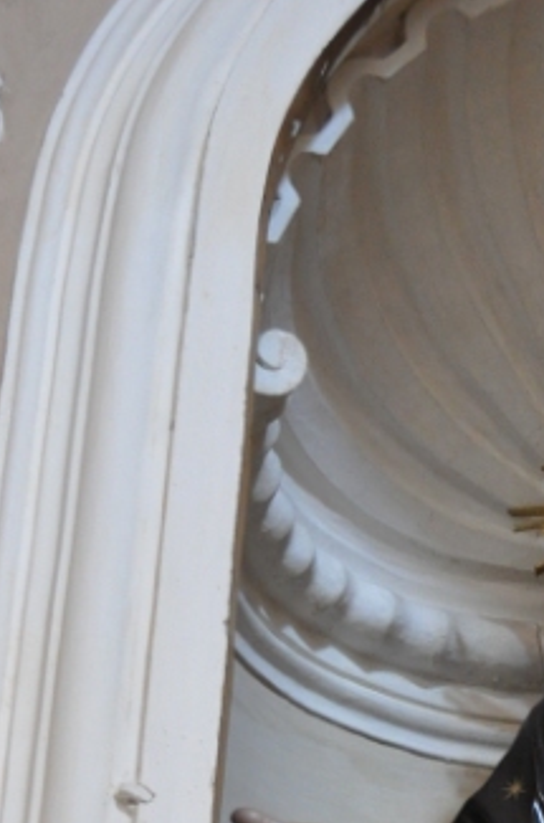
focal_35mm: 142
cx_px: 754
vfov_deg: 14.2
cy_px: 904
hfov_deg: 9.4
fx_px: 3236
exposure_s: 1/10
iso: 1600
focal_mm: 30
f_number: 4.5
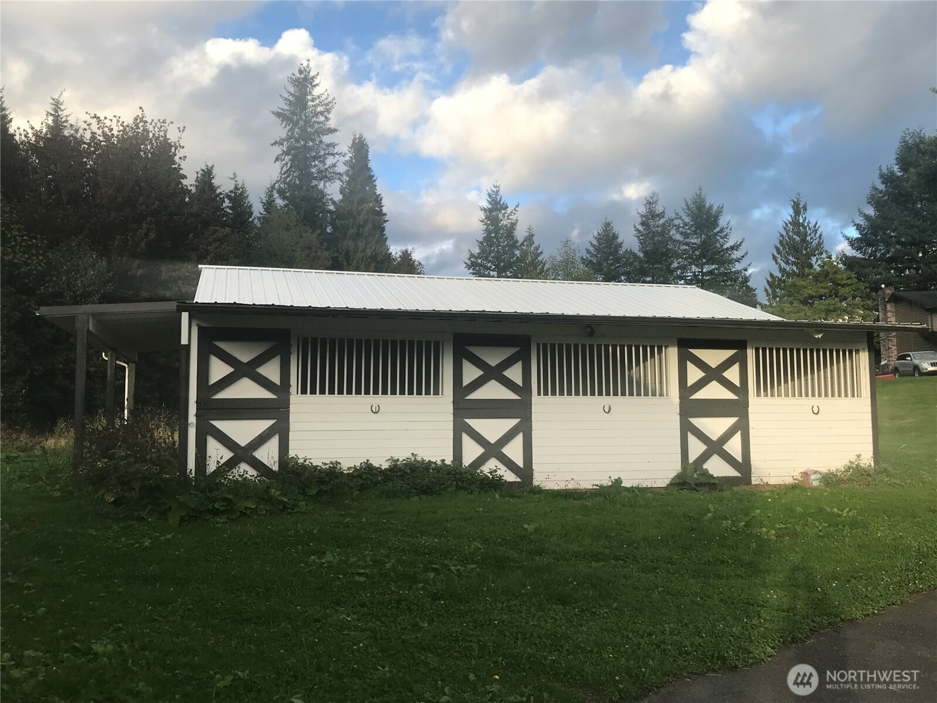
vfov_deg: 49.7
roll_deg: -0.9
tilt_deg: +6.1
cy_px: 352
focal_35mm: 28
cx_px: 468
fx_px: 758
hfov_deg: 63.4
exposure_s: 1/903
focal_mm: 3.99
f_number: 1.8
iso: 20
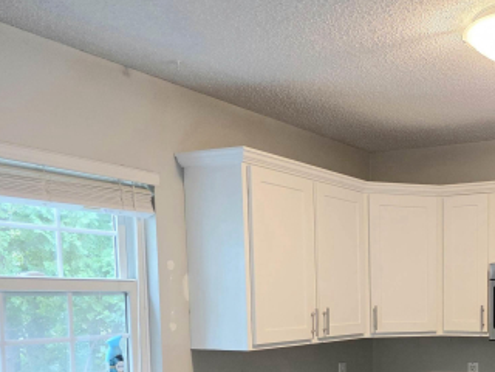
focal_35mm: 48
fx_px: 686
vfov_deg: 28.7
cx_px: 442
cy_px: 355
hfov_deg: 37.2
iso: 320
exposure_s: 1/120
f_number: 1.7
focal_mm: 6.3
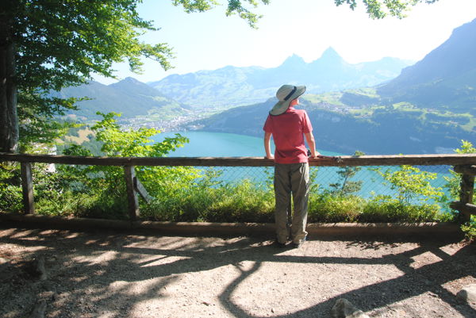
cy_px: 159
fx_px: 357
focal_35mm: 27
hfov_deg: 67.3
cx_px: 238
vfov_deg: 48.0
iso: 100
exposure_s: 1/25
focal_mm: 18
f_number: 8
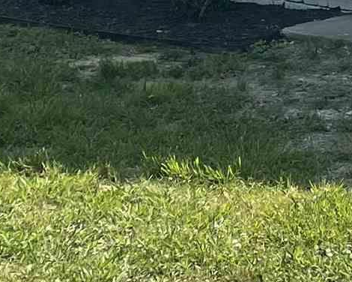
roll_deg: -0.6
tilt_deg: +1.0
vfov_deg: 8.8
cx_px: 458
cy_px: -265
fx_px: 1729
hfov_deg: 11.3
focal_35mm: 166
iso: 32
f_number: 1.6
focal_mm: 4.2
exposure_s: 1/1667
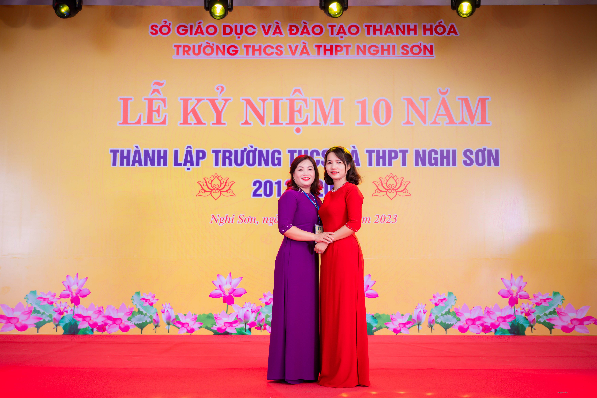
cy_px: 199
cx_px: 298
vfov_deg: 33.4
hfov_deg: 48.5
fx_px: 663
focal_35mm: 40
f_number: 4
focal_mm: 40
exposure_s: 1/250
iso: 500
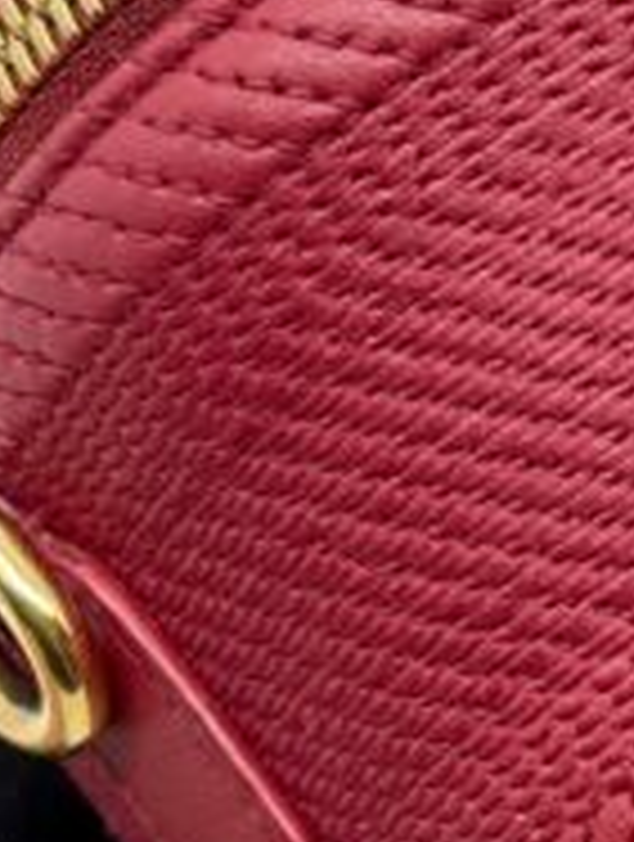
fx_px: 3456
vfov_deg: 13.9
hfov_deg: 9.9
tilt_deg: -47.0
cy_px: 545
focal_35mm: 142
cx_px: 1169
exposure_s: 1/100
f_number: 1.5
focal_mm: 5.7
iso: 50
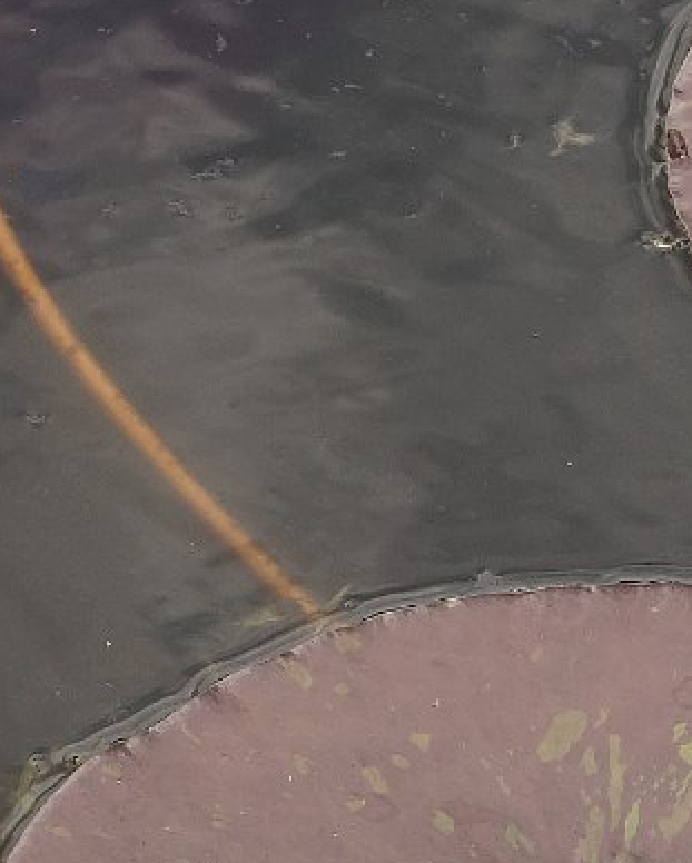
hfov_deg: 3.6
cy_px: 485
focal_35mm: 435
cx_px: 935
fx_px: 11123
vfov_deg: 4.4
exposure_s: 1/160
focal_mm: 100
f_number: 14
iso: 400
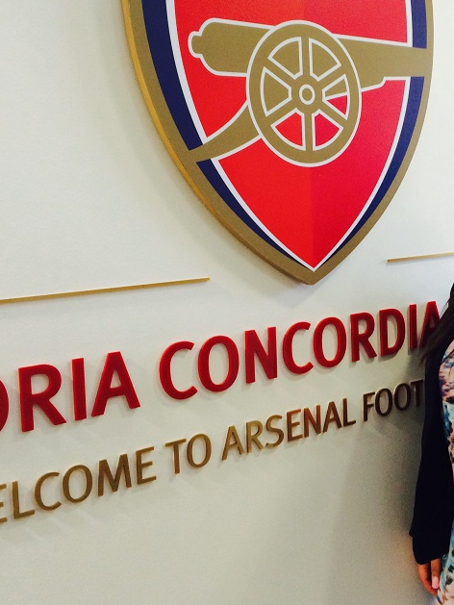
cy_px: 252
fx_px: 752
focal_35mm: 43
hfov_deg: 33.1
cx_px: 328
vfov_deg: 43.7
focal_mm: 4.15
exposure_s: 1/33
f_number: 2.2
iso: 125
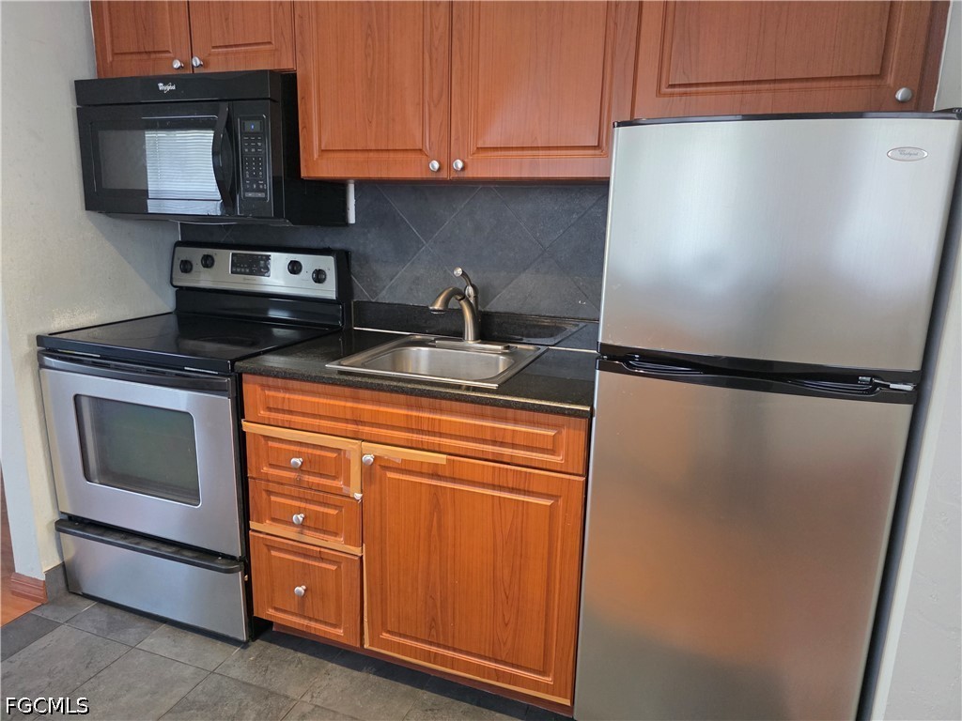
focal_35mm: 23
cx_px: 481
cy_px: 360
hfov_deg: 73.9
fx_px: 639
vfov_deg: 58.9
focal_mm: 6.3
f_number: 1.7
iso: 500
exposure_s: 1/120
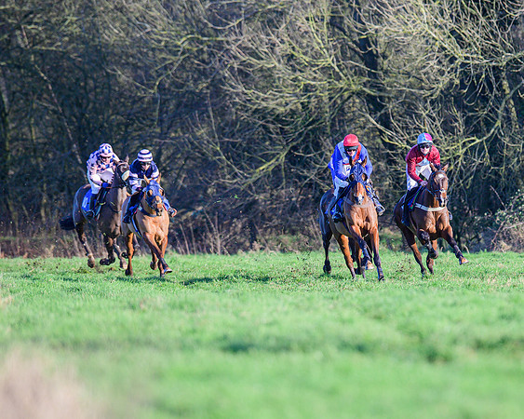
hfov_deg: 3.1
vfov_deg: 2.5
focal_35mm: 629
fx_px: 9744
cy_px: 191
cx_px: 352
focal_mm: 400
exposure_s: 1/2000
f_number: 5
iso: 400
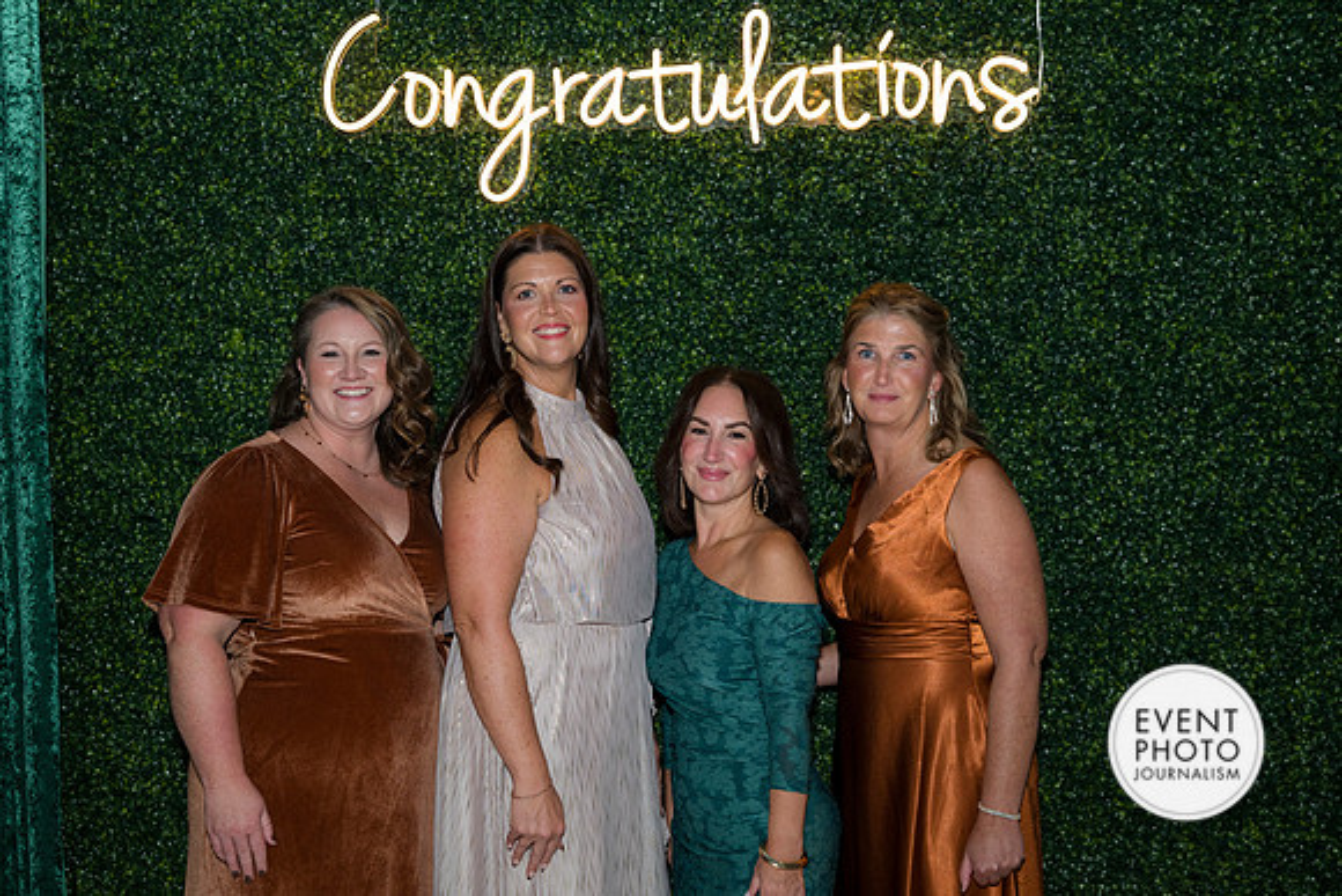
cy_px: 448
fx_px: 2013
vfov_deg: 25.1
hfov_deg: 36.9
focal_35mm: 54
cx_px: 671
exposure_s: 1/160
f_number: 5
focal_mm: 54
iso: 500
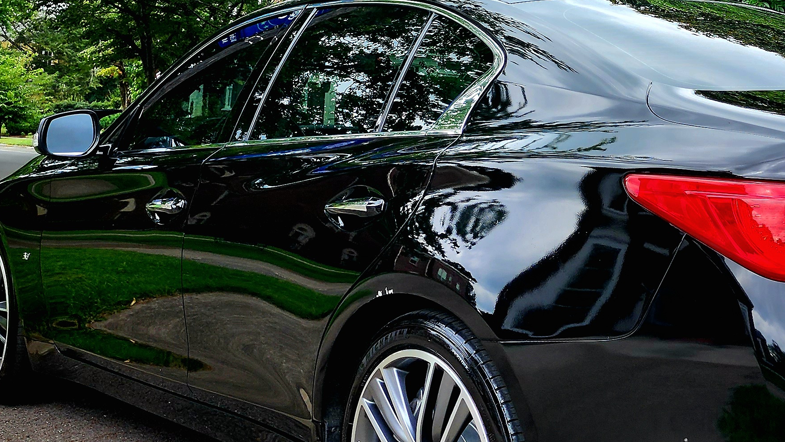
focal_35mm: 57
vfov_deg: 20.6
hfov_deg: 35.5
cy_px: 38
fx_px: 1186
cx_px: 618
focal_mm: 6.4
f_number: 1.8
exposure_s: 1/182
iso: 16
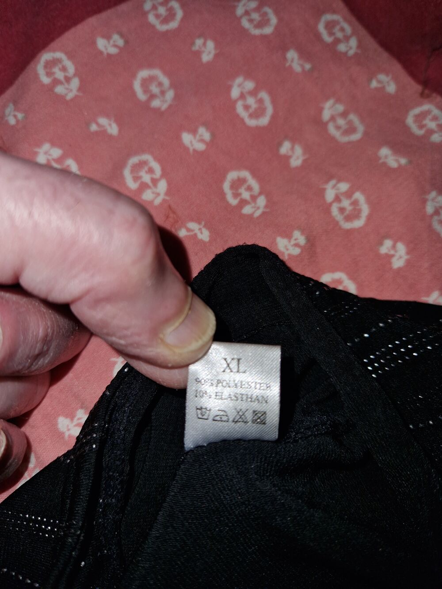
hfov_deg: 58.9
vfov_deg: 73.9
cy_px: 294
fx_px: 392
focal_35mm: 23
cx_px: 221
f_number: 1.8
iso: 50
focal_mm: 5.4
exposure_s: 1/105
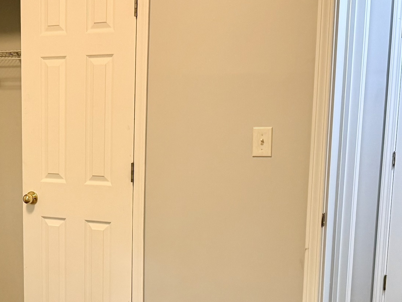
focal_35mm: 63
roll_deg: +0.6
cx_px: 42
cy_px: 217
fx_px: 732
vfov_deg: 23.1
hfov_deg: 29.5
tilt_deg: -8.6
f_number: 1.78
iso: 250
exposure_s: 1/60
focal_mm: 6.76
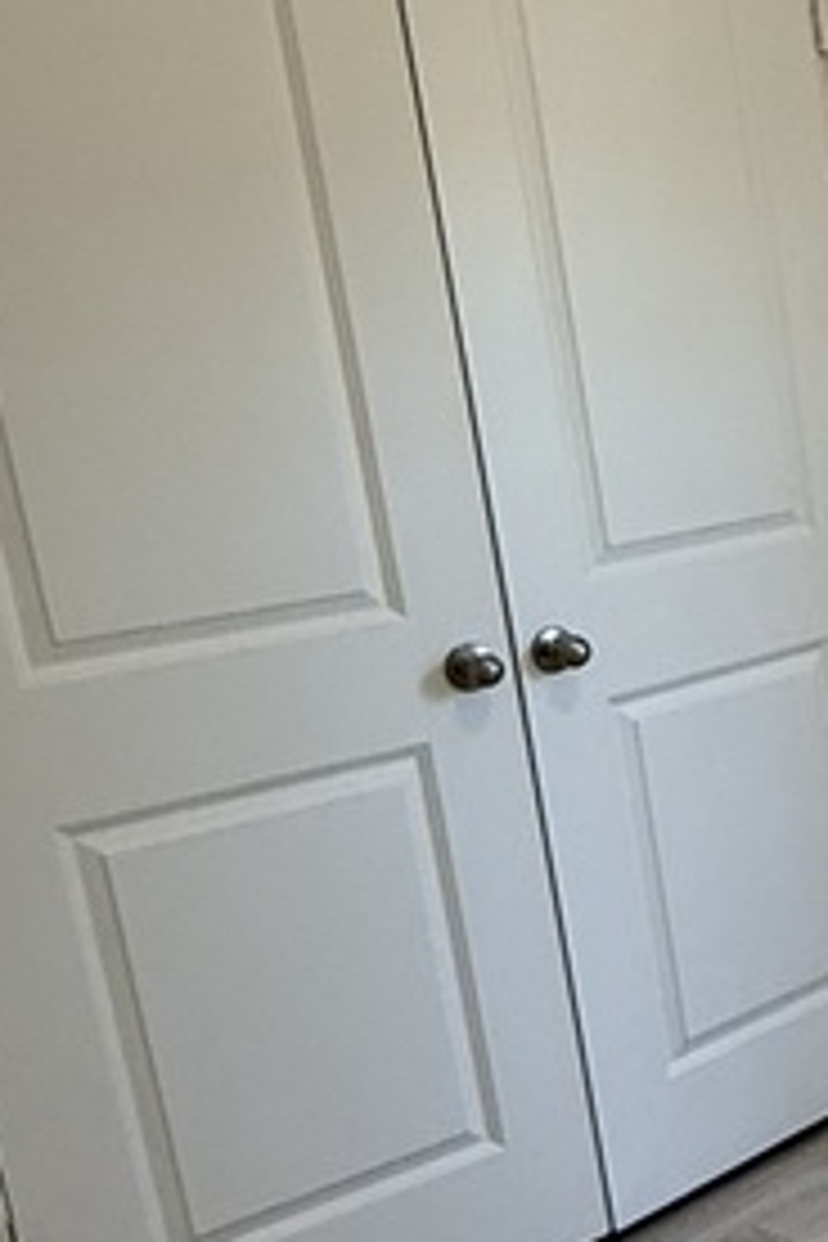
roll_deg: +2.7
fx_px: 1966
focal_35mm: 57
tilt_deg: -14.9
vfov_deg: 34.9
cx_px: 1436
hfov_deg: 19.0
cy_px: 738
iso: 200
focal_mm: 2.22
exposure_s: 1/120
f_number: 2.2
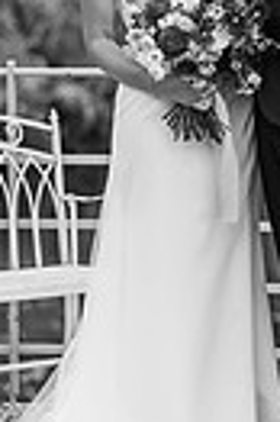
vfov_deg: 7.0
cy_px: 23
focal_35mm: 292
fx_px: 3415
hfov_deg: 4.7
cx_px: 127
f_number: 2.2
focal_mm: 85
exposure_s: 1/500
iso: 100
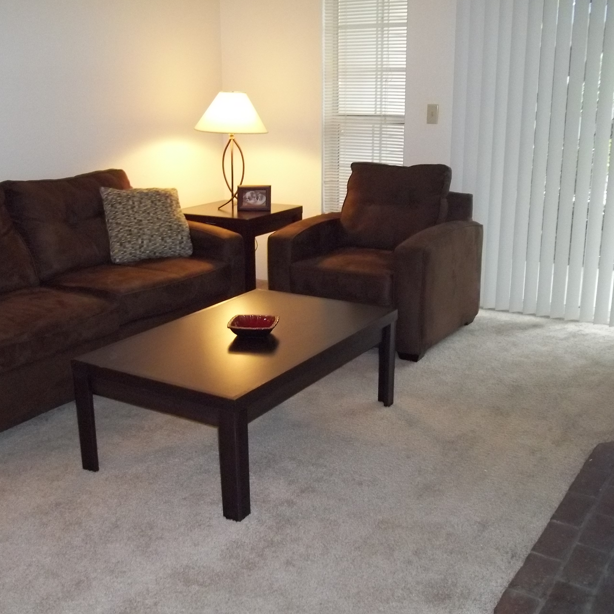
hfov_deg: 43.7
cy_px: 305
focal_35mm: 38
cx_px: 257
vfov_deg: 43.9
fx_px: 763
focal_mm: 5.7
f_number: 2.9
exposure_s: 1/30
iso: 250
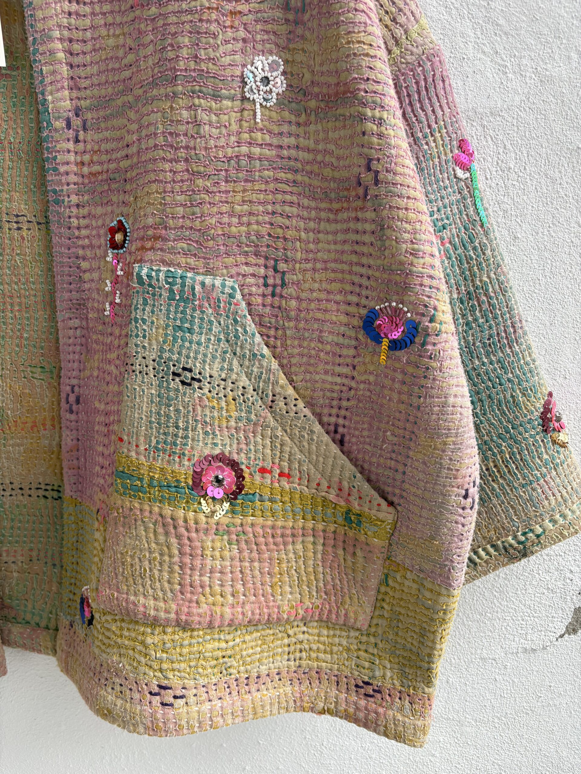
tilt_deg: -13.5
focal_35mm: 26
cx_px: 290
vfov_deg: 67.3
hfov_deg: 53.1
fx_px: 582
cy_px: 387
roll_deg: +2.6
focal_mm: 5.96
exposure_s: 1/313
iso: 40
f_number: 1.6
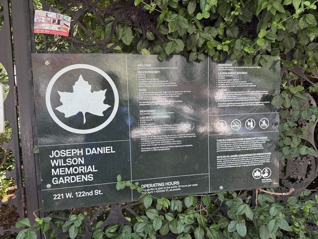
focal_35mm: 24
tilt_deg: -5.1
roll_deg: -0.3
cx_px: 159
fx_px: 220
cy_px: 120
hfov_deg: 71.6
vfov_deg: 56.8
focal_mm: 6.76
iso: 125
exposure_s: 1/121
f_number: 1.78
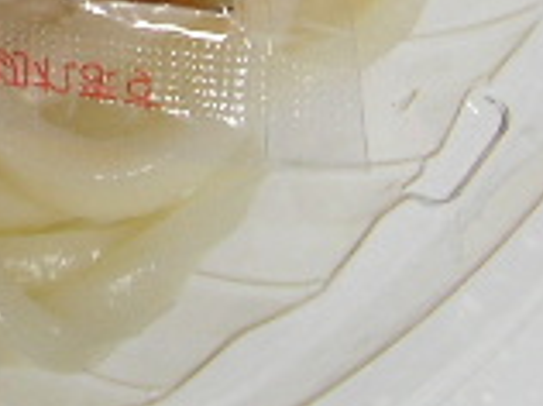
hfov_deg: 12.0
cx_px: -357
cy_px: -365
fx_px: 2412
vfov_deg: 9.1
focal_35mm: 154
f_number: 3.5
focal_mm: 5.8
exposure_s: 1/13.6
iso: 100
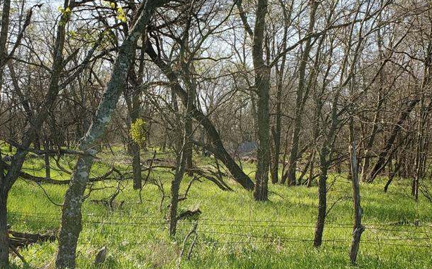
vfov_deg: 27.8
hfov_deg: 43.5
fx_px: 541
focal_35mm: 46
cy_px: 175
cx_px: 215
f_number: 2.4
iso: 50
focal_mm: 4.3
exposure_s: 1/597
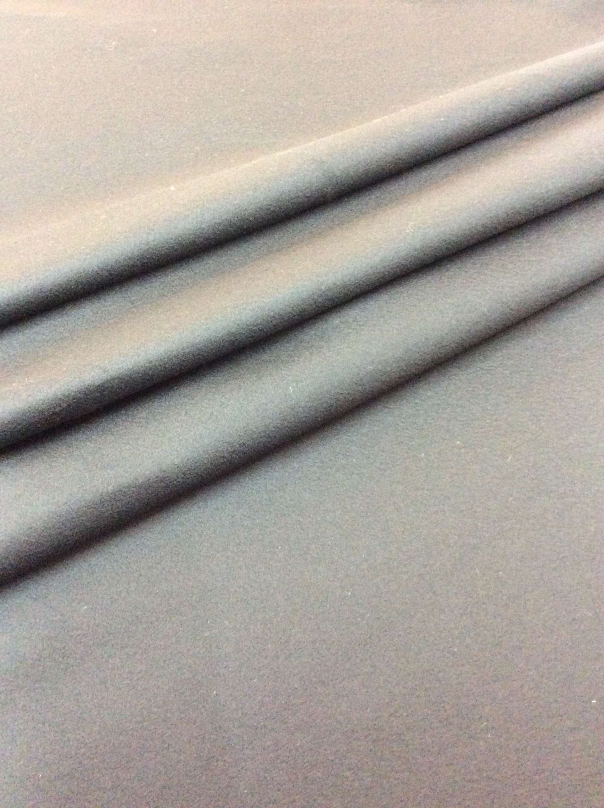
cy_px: 404
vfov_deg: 56.9
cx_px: 302
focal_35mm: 32
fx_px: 746
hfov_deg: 44.1
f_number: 2.4
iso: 400
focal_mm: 3.3
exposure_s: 1/15
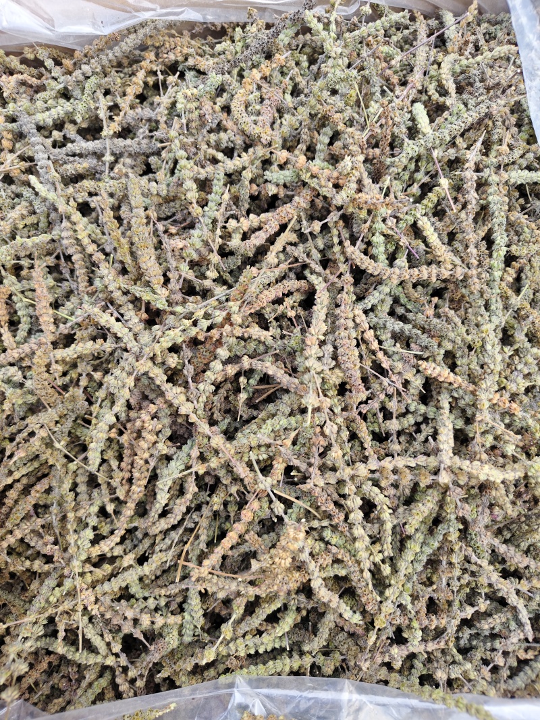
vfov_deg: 73.9
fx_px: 478
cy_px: 360
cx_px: 270
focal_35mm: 23
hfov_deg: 58.9
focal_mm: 5.56
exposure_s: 1/100
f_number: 1.88
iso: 110
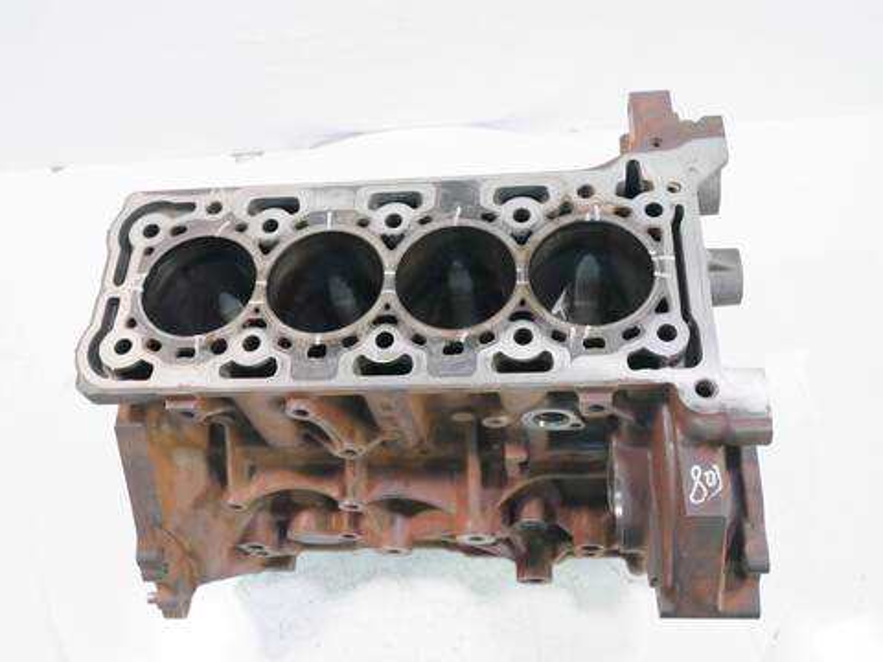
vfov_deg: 44.2
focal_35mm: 32
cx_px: 442
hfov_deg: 56.8
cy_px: 331
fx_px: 816
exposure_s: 1/60
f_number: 4
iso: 640
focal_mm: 16
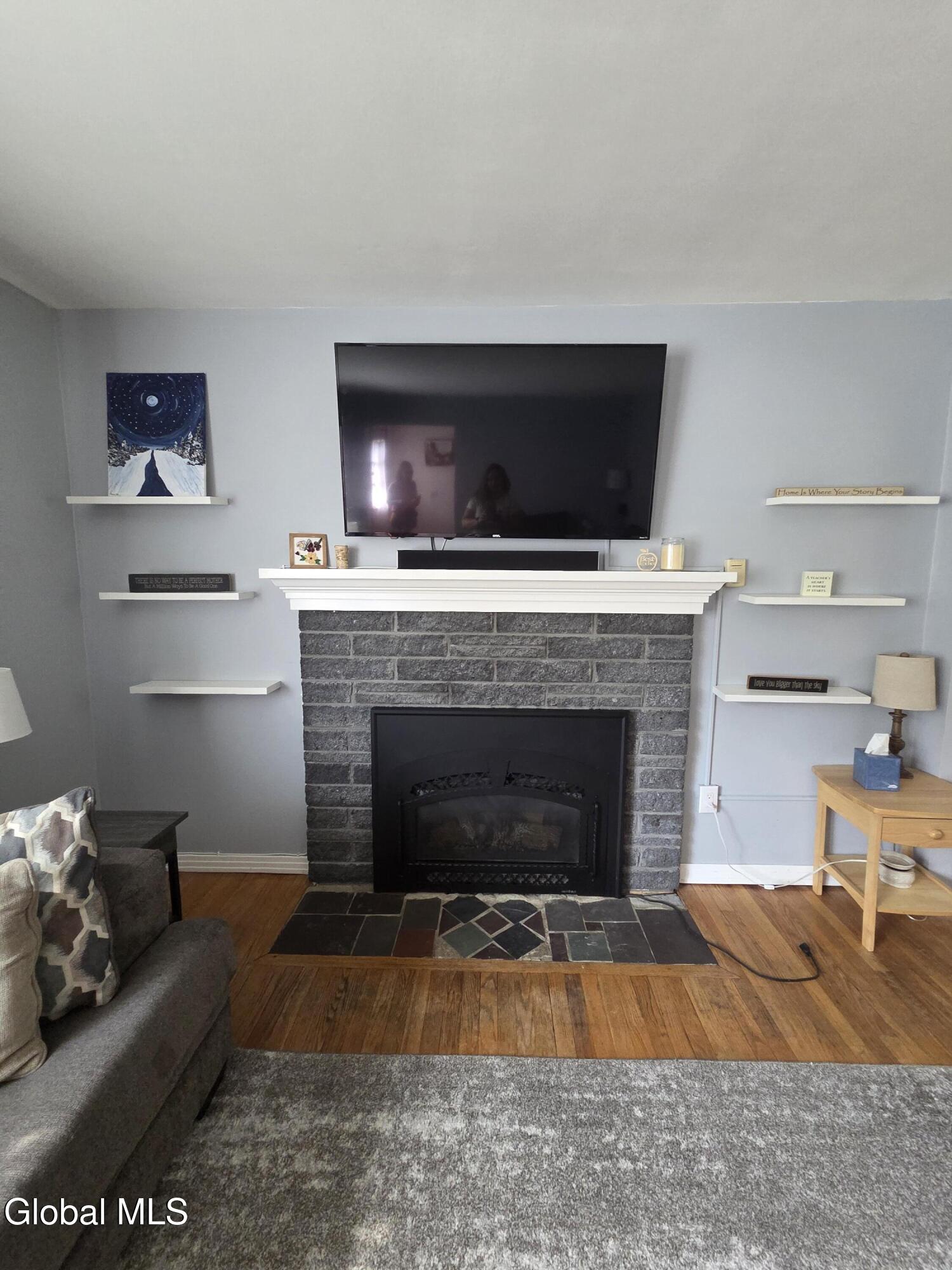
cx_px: 476
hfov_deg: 89.9
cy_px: 635
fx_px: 477
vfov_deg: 106.2
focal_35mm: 13
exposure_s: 1/60
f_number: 2.2
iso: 800
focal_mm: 2.2
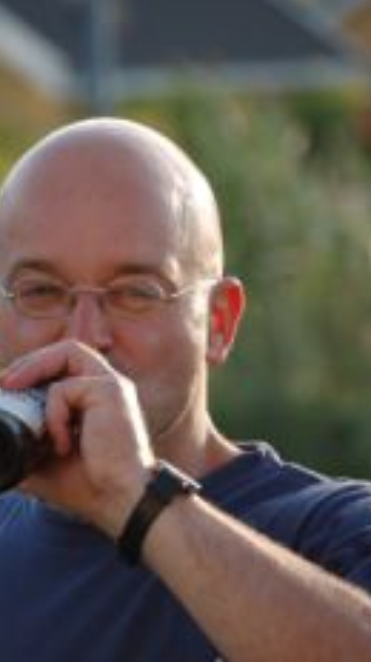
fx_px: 5944
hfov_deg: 3.6
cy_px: 357
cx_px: 91
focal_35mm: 339
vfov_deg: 6.4
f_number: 5
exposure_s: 1/500
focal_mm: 125
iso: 220
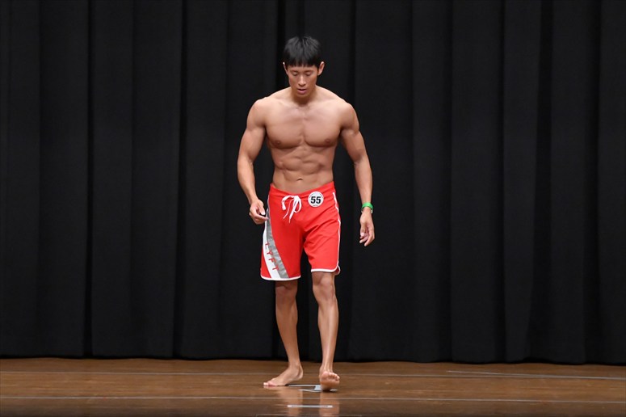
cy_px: 208
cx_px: 313
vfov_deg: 5.4
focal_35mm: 255
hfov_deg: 8.1
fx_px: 4432
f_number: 5.6
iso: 8000
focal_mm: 170
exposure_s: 1/400
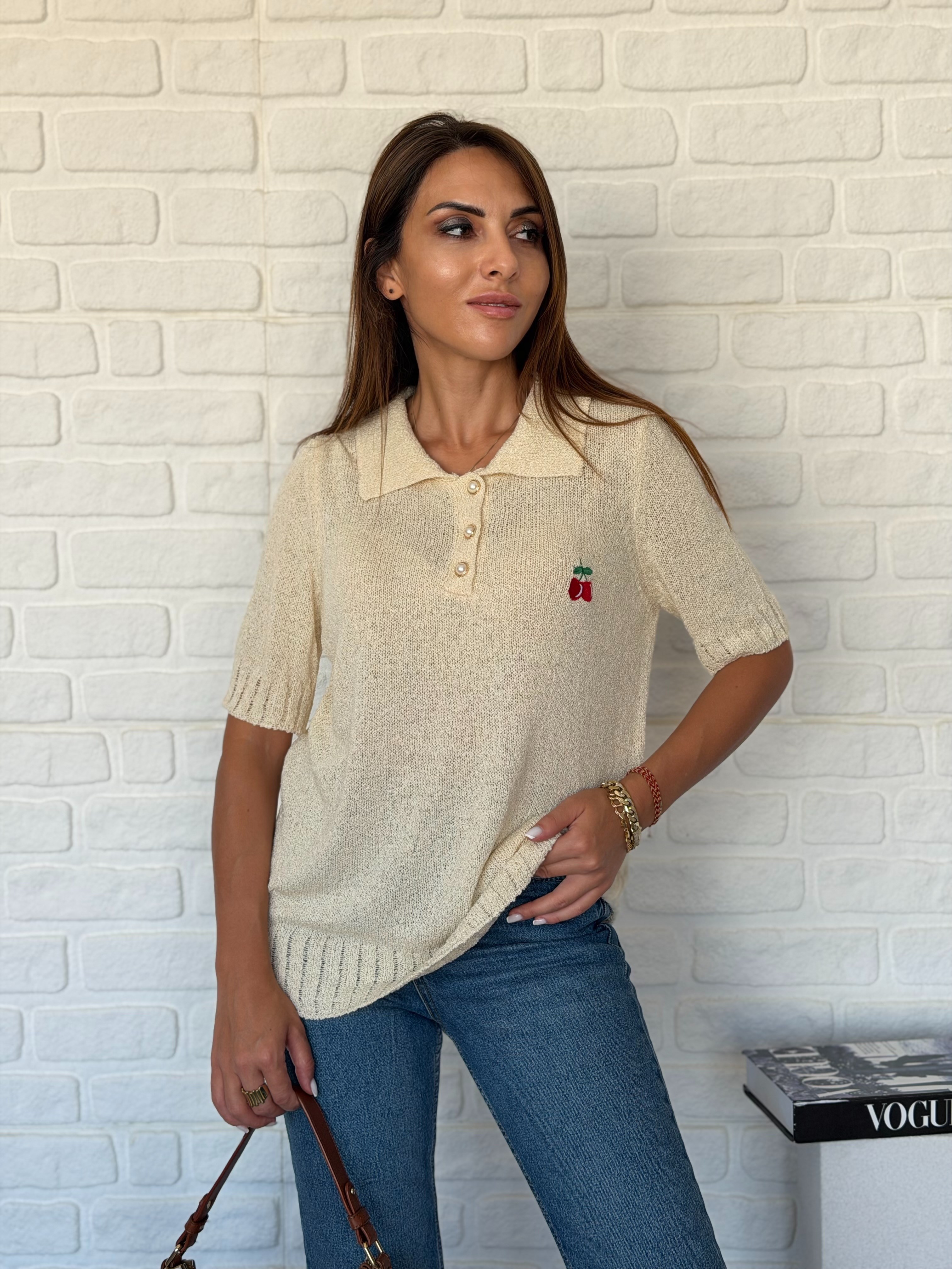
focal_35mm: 48
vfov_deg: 39.7
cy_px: 634
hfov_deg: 30.3
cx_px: 476
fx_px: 1760
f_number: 1.78
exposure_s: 1/196
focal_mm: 6.76
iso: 50
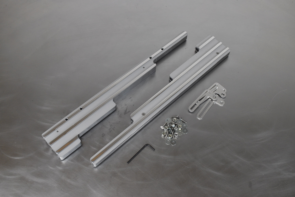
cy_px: 98
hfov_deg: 47.9
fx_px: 332
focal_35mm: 40
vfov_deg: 33.1
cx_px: 148
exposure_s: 1/200
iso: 1250
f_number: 7.1
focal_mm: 27
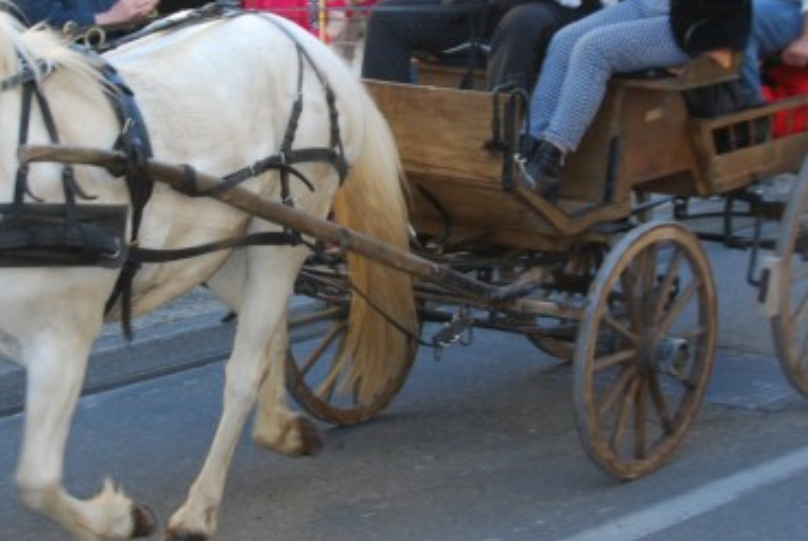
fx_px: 2292
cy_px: 182
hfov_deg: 20.0
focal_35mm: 102
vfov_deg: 13.4
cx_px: 307
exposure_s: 1/125
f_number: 4
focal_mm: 28
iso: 160
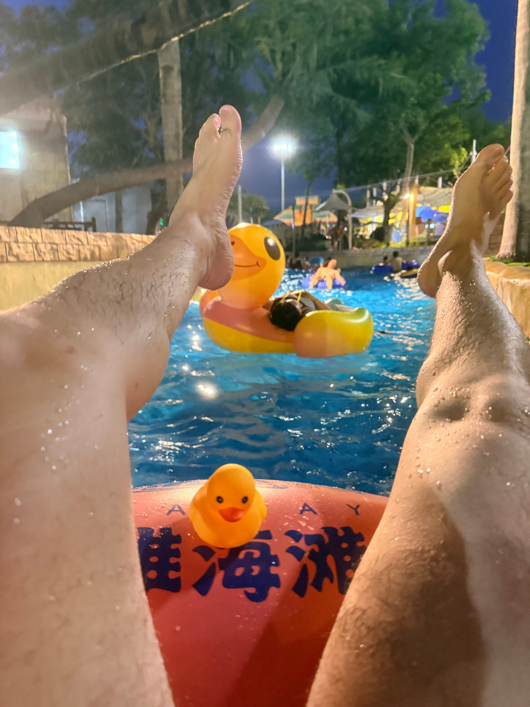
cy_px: 354
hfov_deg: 56.8
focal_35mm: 24
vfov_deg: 71.6
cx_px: 265
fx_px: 490
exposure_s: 1/33
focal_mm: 6.76
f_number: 1.78
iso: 640
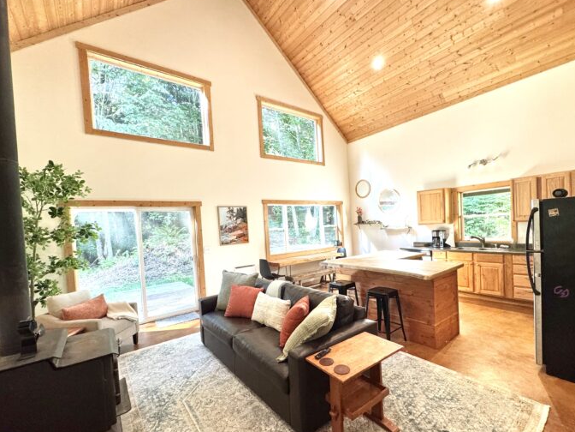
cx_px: 300
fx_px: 266
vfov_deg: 78.0
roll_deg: +2.9
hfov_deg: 94.4
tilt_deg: -2.4
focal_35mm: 16
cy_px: 234
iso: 250
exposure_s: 1/120
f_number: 2.2
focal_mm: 2.22
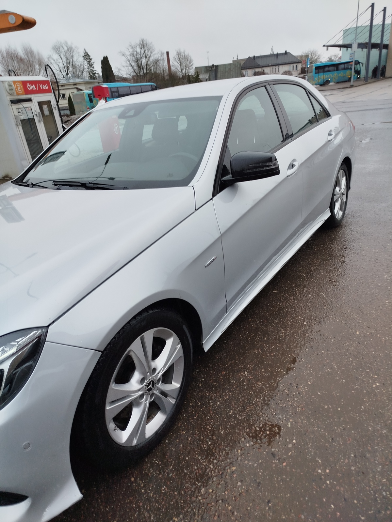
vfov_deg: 71.6
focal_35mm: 24
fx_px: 362
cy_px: 261
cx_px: 196
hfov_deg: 56.8
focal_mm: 5.31
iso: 80
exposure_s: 1/100
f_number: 1.7
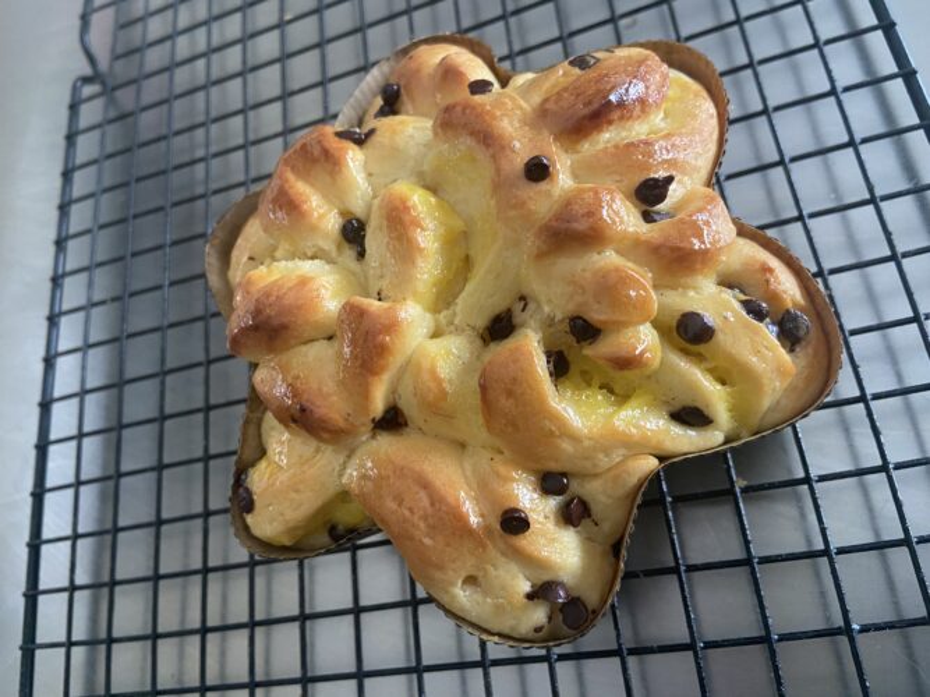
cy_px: 348
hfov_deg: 67.3
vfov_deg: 53.0
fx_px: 698
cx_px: 465
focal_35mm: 26
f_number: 1.8
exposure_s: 1/60
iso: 320
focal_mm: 4.25
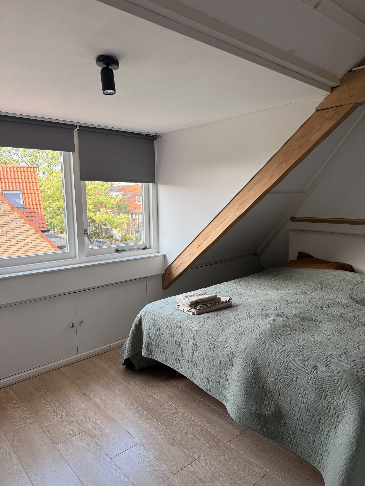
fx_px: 337
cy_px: 243
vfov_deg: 71.6
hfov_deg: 56.8
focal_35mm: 24
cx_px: 182
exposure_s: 1/272
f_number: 1.78
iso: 100
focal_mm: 6.76
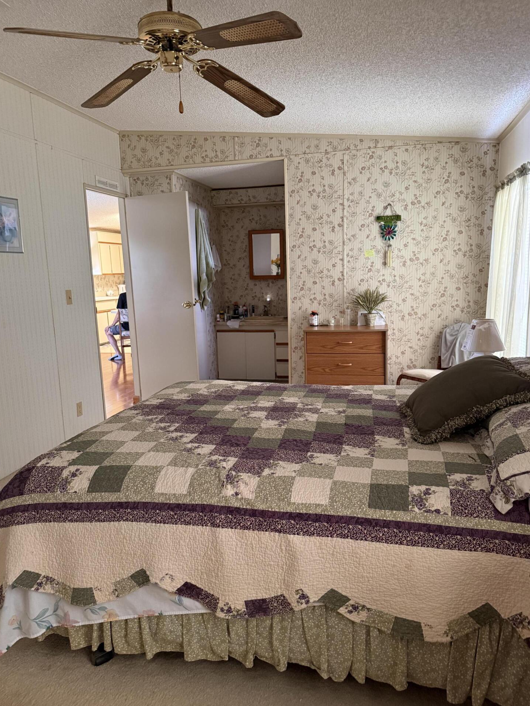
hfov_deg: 54.9
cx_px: 271
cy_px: 361
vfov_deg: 69.4
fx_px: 510
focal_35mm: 25
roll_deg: +2.8
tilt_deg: -9.0
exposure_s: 1/40
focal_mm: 6.76
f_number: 1.78
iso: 640
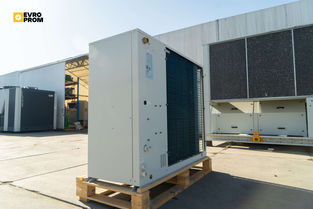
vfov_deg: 53.1
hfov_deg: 73.7
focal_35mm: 24
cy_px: 104
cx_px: 156
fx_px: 209
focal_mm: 24
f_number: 5.6
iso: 100
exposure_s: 1/125
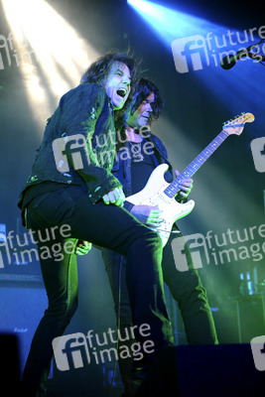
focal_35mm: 58
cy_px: 198
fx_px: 640
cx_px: 132
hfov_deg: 23.4
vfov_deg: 34.5
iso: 1600
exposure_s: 1/160
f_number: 2.8
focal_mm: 58
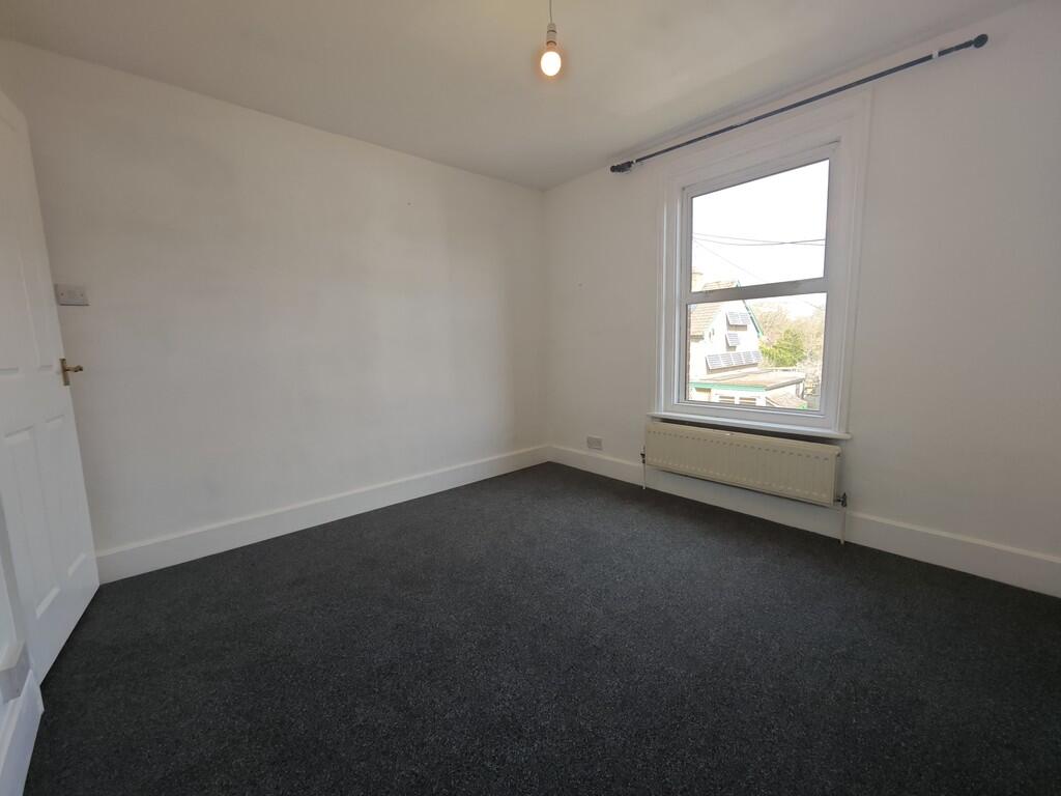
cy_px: 398
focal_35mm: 14
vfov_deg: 85.7
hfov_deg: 102.1
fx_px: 429
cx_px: 530
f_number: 2.2
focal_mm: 2.16
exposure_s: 1/100
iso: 80
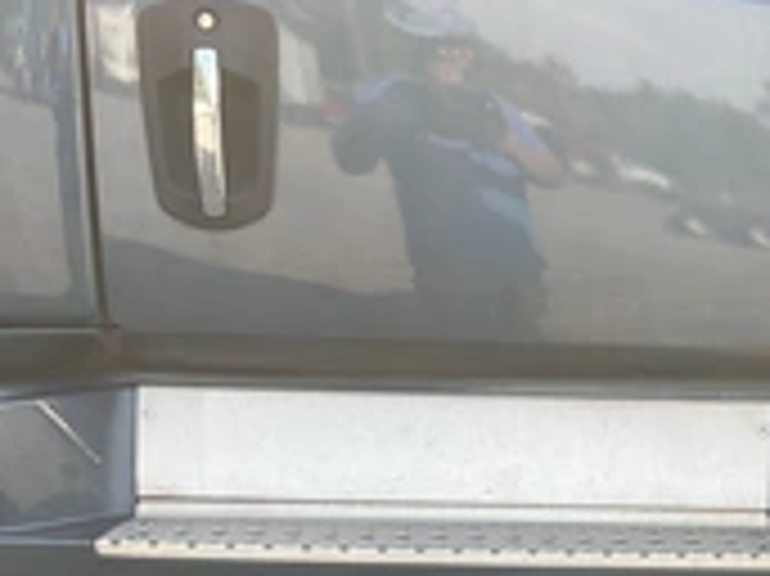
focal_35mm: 68
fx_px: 1512
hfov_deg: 28.4
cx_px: 500
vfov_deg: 20.6
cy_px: 634
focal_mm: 3
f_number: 1.8
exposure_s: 1/257
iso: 25
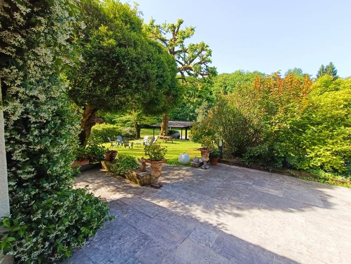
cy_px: 132
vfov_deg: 78.1
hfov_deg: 94.5
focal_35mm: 16
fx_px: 162
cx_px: 176
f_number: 2.2
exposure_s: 1/343
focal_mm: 1.66
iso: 50
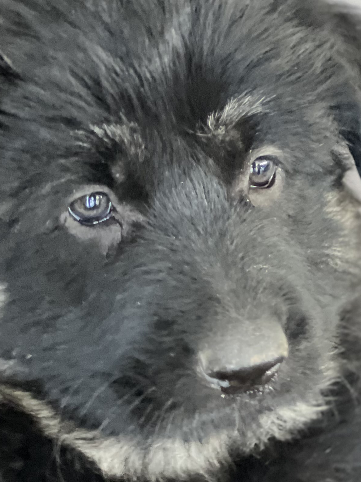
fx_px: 2725
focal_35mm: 196
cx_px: 262
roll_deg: +0.9
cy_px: 540
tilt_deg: -23.8
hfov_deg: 7.6
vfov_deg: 10.0
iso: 400
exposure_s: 1/17
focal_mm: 9
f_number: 2.8
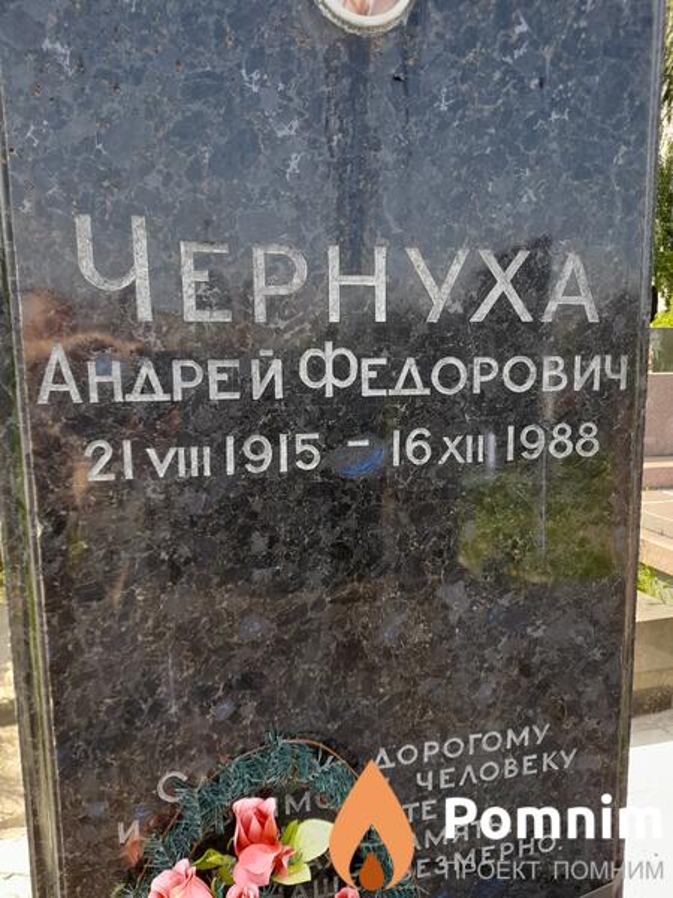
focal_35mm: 25
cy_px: 449
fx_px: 648
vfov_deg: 69.4
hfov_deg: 54.9
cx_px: 336
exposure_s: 1/100
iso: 32
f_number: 2
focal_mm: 4.6
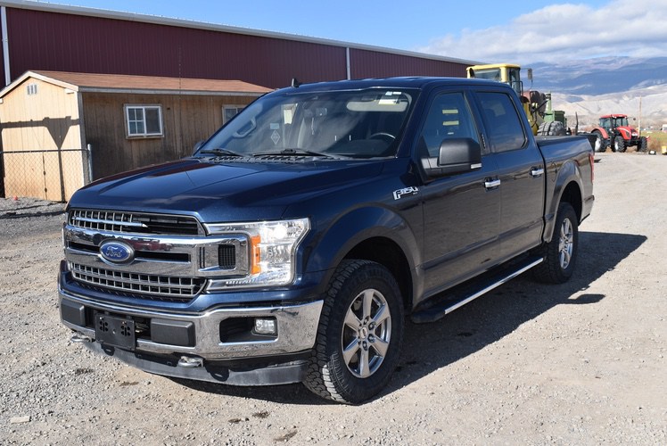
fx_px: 723
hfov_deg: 49.5
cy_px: 223
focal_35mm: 39
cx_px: 334
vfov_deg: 34.3
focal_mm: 26
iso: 100
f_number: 10
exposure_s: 1/200
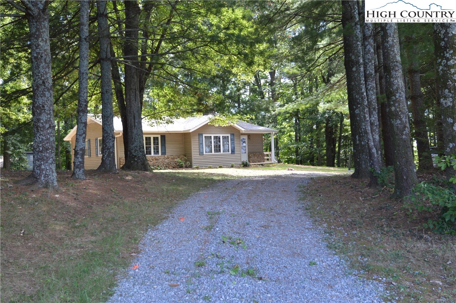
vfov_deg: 36.8
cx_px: 228
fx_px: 455
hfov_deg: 53.2
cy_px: 152
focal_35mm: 36
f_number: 5.6
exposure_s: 1/125
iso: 400
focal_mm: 24
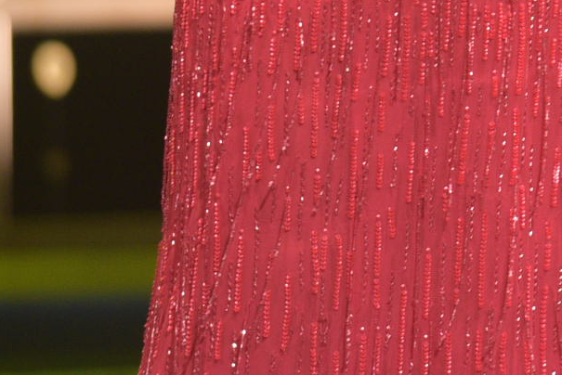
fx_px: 15540
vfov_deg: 1.4
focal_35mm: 995
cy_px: -492
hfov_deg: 2.1
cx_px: 1082
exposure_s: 1/160
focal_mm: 200
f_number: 4
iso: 800
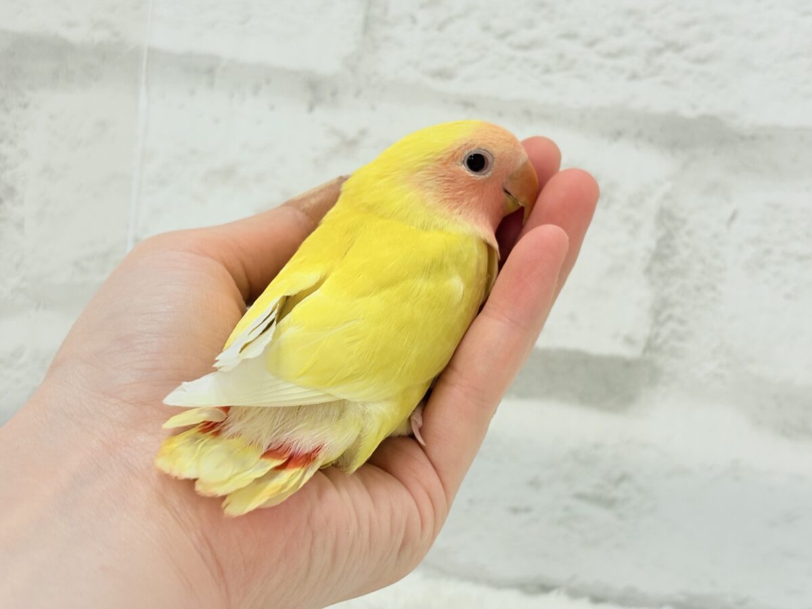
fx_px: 1220
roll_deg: -6.1
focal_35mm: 52
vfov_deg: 28.0
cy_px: 304
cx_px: 406
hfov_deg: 36.8
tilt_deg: -5.4
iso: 64
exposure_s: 1/100
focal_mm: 5.96
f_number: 1.6
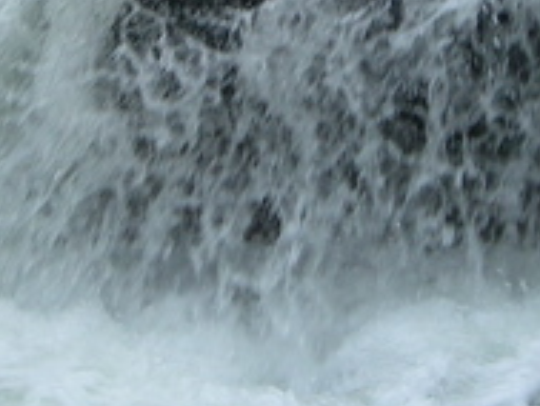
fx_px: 2513
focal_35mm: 161
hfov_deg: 12.3
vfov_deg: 9.1
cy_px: -69
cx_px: 269
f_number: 4.8
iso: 54
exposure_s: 1/117
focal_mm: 7.8
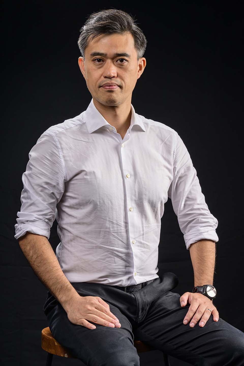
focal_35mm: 85
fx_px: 864
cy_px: 183
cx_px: 122
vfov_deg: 23.9
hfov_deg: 16.1
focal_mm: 85
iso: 500
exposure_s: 1/200
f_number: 8
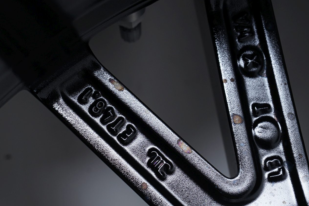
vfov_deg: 16.0
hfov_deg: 23.9
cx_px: 117
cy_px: 136
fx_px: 729
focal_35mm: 85
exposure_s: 1/125
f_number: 7.1
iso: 250
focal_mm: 56
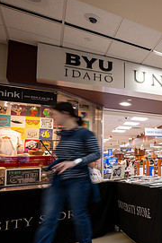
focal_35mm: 30
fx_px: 203
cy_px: 139
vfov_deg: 61.7
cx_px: 238
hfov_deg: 28.9
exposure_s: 1/8
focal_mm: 14
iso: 200
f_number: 8
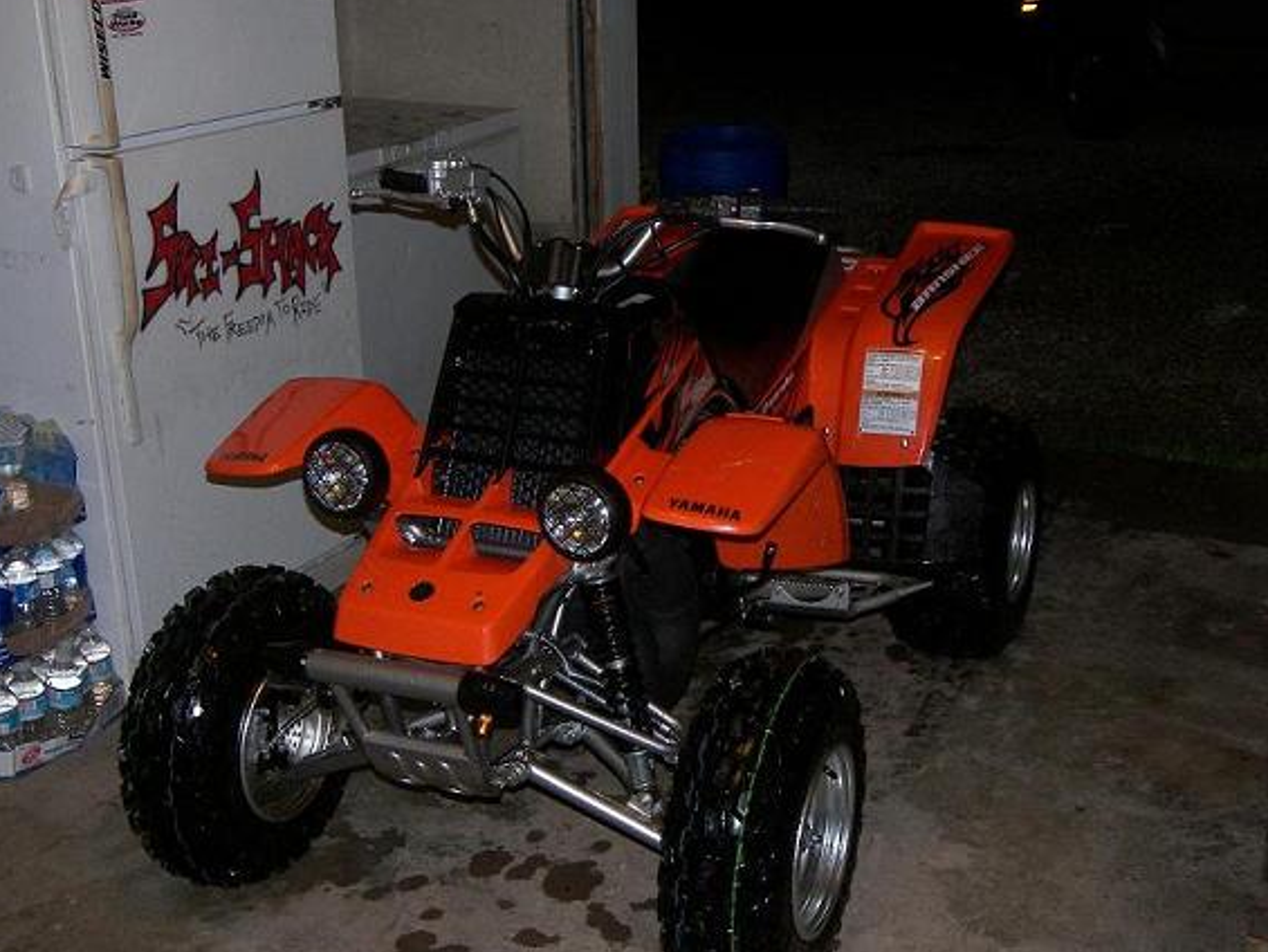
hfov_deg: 38.9
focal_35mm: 49
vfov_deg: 29.7
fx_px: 1795
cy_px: 506
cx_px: 631
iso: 100
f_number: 3.6
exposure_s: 1/40
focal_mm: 9.1
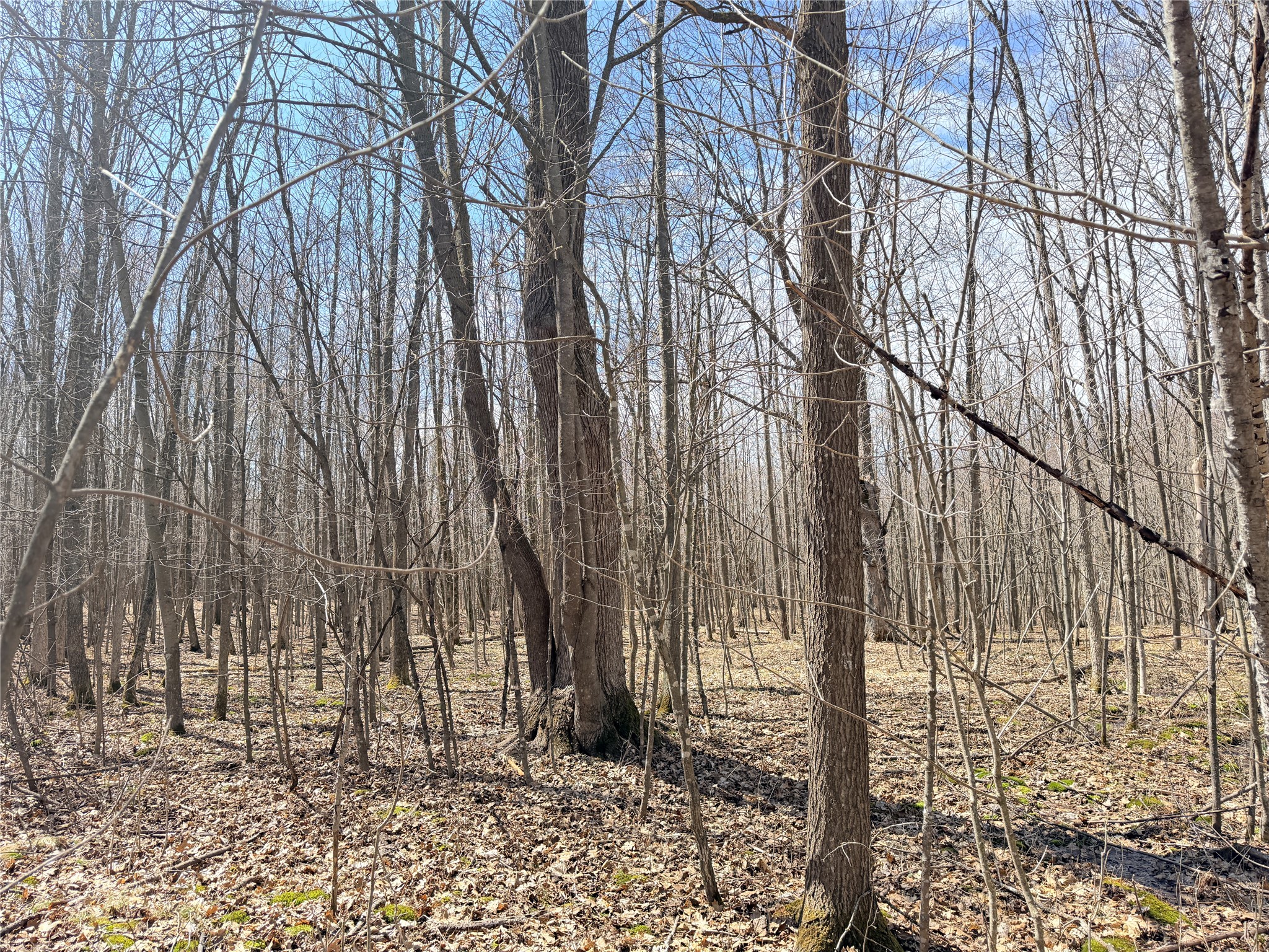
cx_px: 634
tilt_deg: +6.4
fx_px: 880
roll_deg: +1.0
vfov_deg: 56.8
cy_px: 476
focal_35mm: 24
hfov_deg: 71.6
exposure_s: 1/1292
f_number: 1.78
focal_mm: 6.76
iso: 100
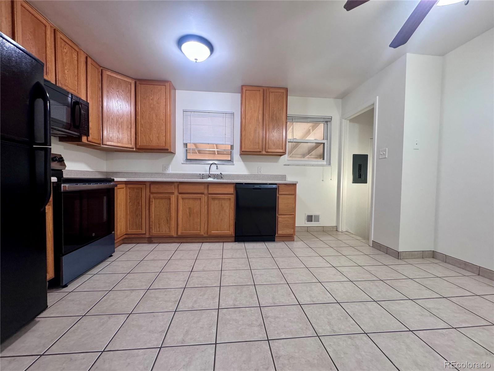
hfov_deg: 102.1
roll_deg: -1.6
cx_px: 247
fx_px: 200
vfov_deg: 85.7
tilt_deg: -2.2
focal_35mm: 14
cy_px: 186
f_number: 2.2
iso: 250
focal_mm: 2.22
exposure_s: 1/60
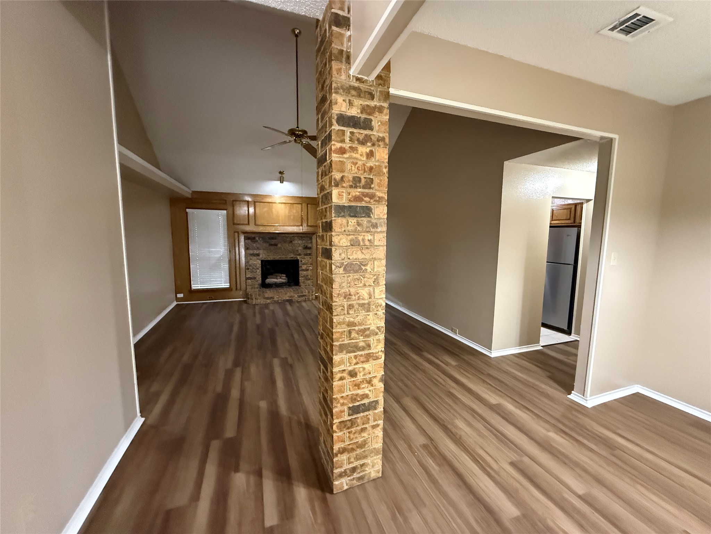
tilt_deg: -5.9
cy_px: 267
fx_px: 288
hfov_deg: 102.1
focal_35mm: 14
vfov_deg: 85.7
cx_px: 356
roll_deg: -0.4
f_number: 2.2
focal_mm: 2.22
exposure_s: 1/60
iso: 1250
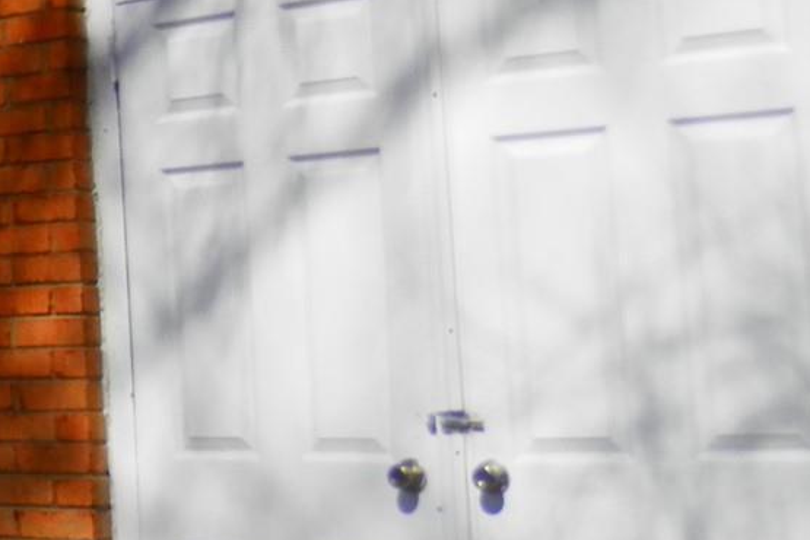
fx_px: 2160
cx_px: -177
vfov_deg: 14.2
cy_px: 136
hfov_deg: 19.9
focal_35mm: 96
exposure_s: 1/250
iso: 80
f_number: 8.7
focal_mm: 4.5
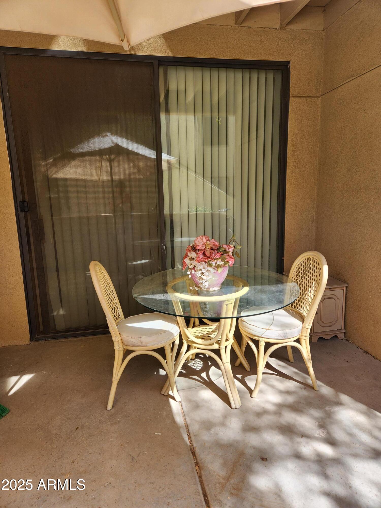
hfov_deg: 58.9
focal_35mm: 23
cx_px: 190
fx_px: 338
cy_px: 254
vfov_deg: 73.9
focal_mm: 5.4
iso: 20
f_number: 1.8
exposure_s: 1/245
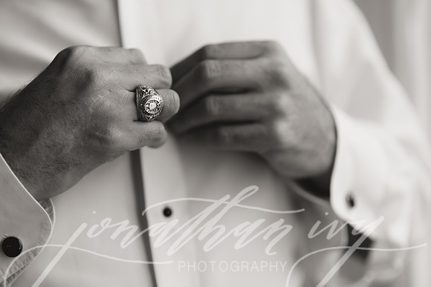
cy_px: 144
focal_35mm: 85
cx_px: 216
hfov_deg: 23.9
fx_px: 1018
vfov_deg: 16.1
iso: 400
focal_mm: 85
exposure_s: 1/400
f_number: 2
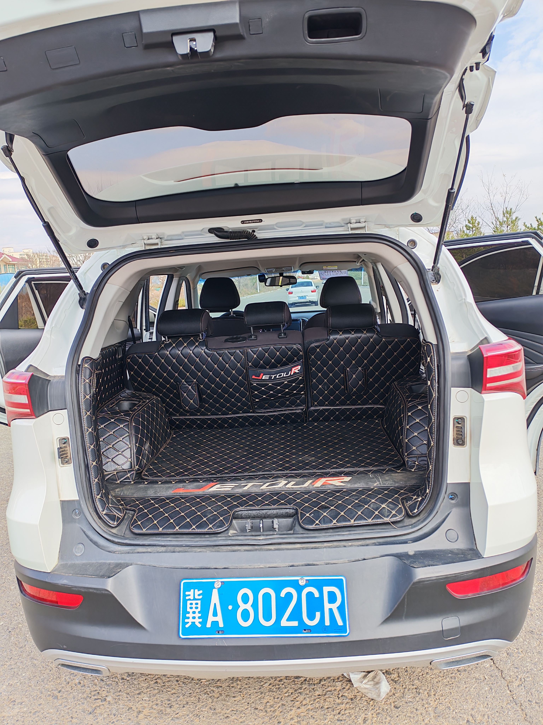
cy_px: 362
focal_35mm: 27
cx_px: 272
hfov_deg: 51.4
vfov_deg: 65.3
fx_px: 565
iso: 50
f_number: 1.9
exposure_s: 1/440
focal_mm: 6.12
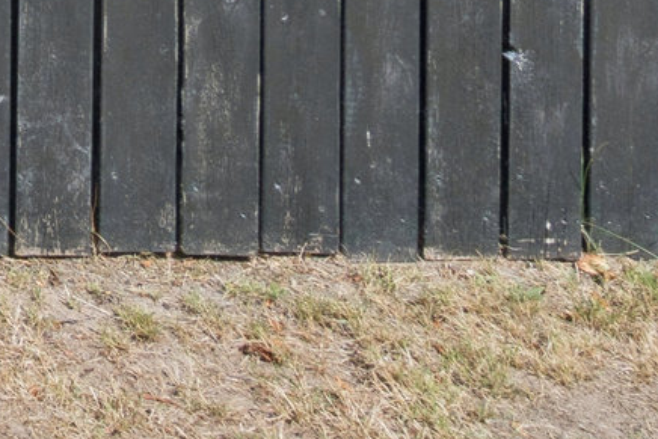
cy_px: -892
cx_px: -1148
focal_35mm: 117
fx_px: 2139
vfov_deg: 9.3
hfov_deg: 11.9
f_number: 11
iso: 160
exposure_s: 1/160
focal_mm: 17
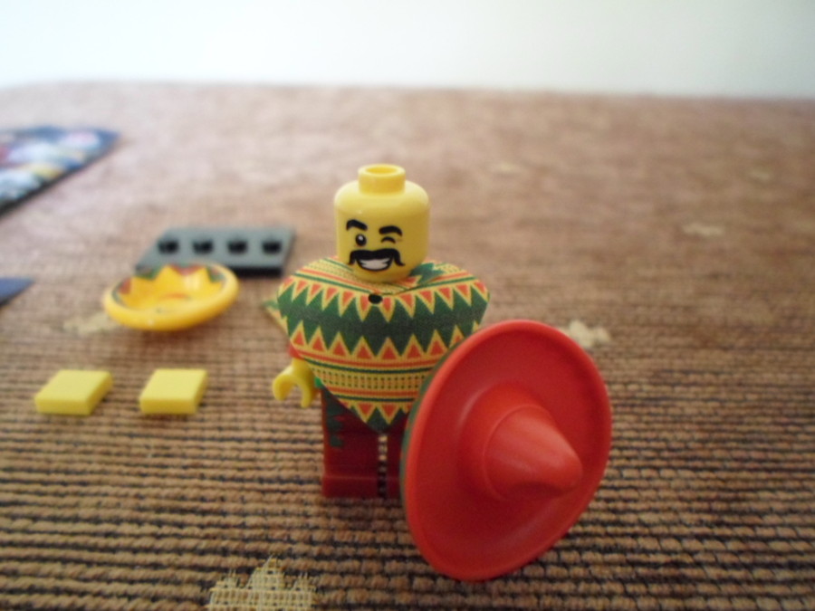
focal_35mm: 25
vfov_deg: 54.9
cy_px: 306
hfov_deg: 69.4
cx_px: 408
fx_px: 589
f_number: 2.5
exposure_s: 1/3
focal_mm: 4.5
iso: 400
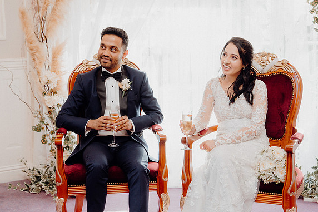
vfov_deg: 19.2
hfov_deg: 28.5
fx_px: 627
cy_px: 107
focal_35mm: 71
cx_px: 158
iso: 200
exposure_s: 1/200
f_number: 3.5
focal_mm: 70
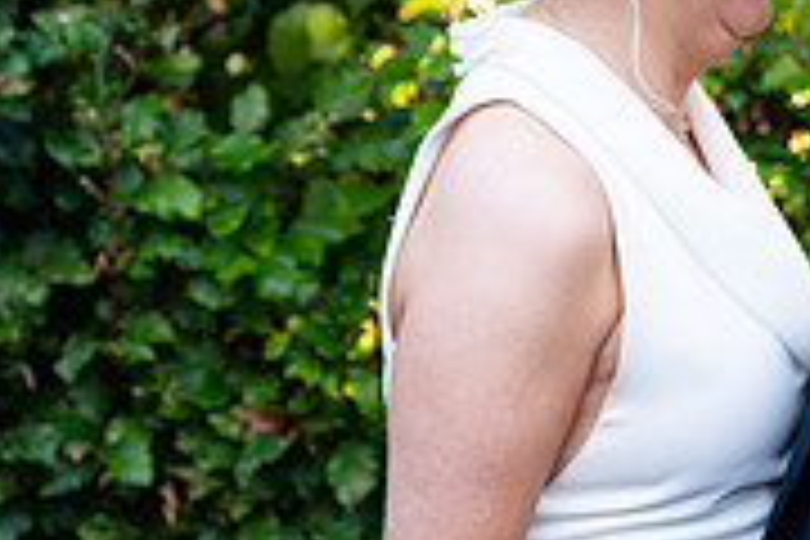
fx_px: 3780
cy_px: 128
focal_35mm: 168
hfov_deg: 12.2
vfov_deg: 8.2
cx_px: 698
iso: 500
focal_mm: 52
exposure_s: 1/200
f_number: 2.8
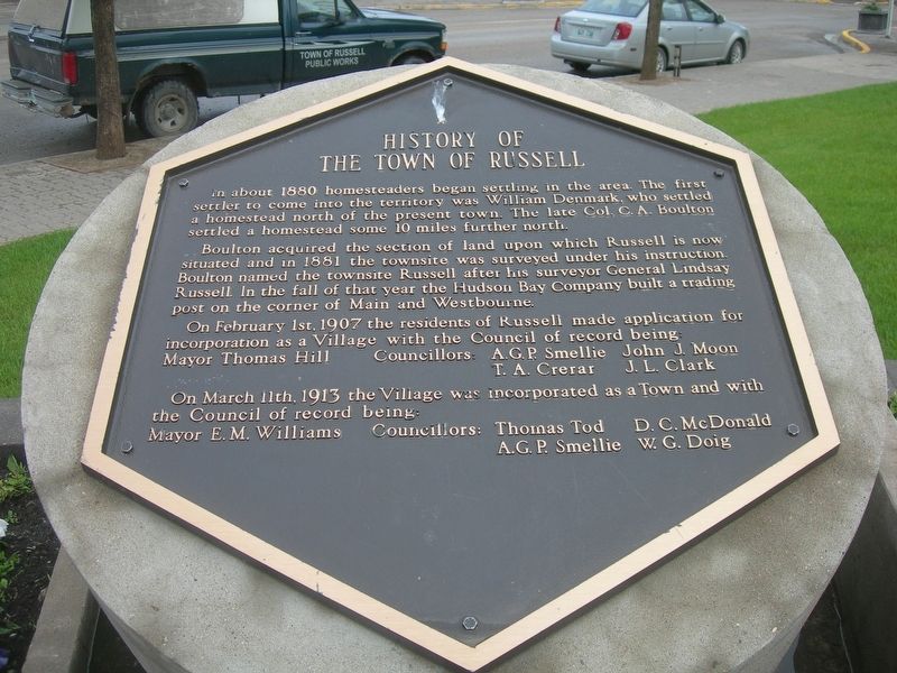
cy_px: 336
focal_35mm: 38
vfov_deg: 37.7
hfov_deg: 49.0
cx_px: 448
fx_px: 985
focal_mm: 7.8
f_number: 2.8
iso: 50
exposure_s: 1/352
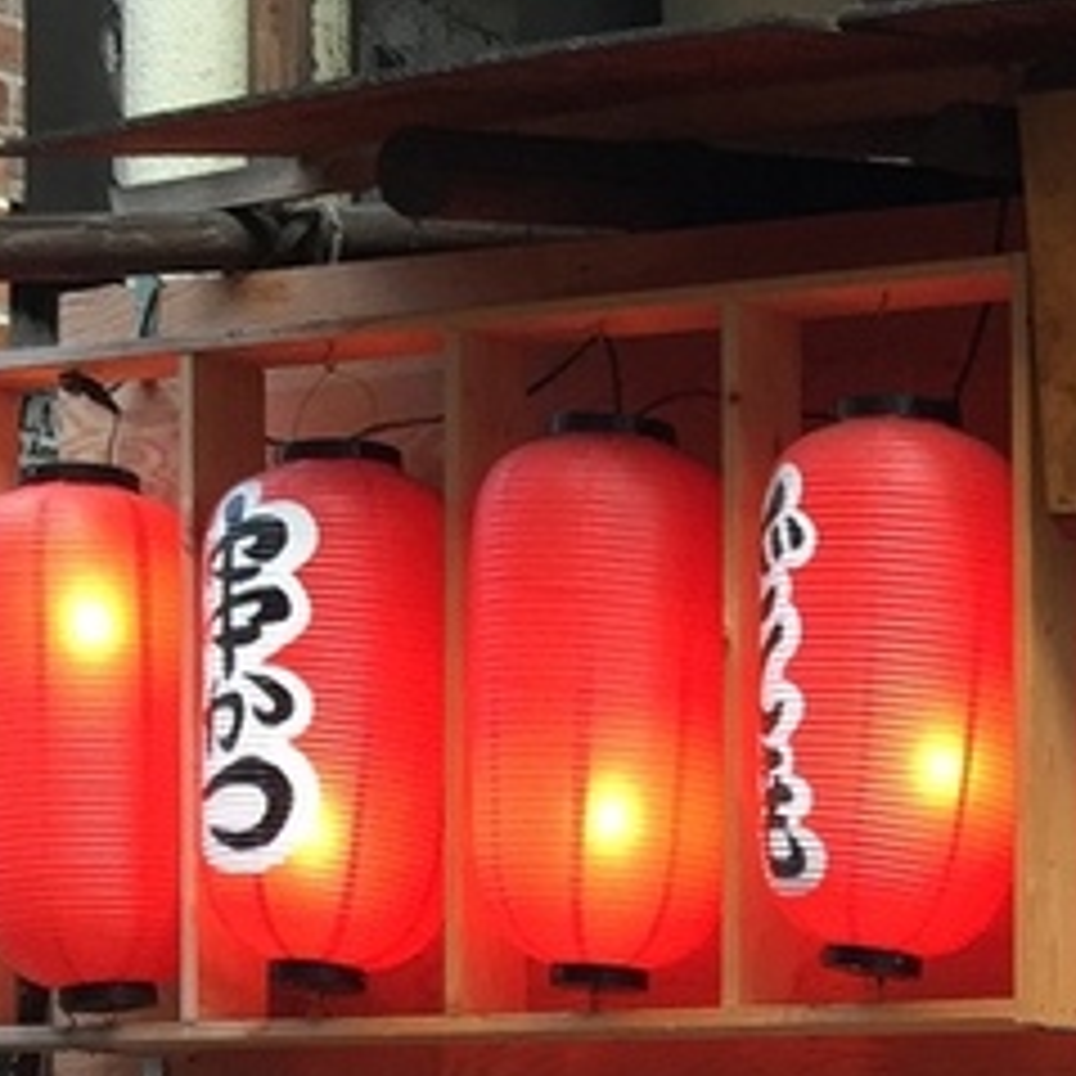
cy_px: 1380
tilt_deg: +0.5
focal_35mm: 121
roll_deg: +0.9
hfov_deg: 12.7
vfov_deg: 13.9
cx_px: 2125
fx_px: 4255
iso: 40
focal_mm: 4.15
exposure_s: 1/120
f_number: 2.2
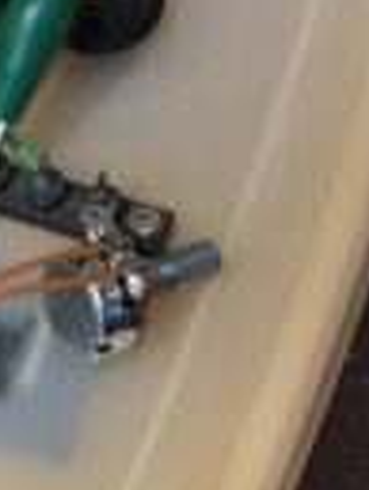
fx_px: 1277
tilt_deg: -66.6
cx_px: -183
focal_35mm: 90
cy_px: 414
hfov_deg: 15.2
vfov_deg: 21.4
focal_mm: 4.15
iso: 160
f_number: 2.2
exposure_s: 1/33
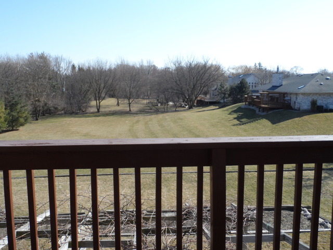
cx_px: 166
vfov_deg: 44.2
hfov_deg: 56.8
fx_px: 308
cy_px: 125
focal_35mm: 32
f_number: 3.4
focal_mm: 5.3
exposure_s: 1/500
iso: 100
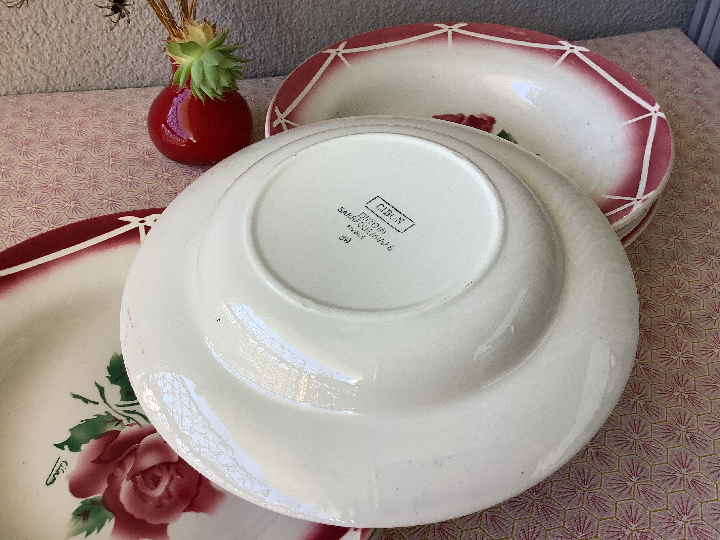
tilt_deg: -43.7
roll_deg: +2.4
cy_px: 270
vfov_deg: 45.4
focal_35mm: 31
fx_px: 645
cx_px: 360
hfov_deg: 58.4
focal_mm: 3.3
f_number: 2.4
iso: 40
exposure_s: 1/120
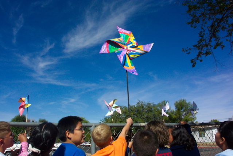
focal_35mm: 35
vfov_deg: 37.9
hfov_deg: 54.4
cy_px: 78
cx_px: 116
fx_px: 227
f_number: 9.5
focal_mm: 7.5
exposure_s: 1/350
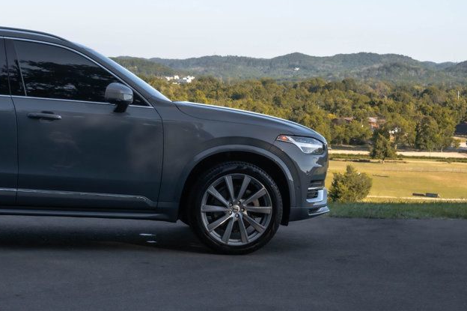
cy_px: 153
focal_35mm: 80
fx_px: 1037
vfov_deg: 17.0
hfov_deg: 25.4
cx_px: 229
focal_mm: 52
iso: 500
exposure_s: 1/400
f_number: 11
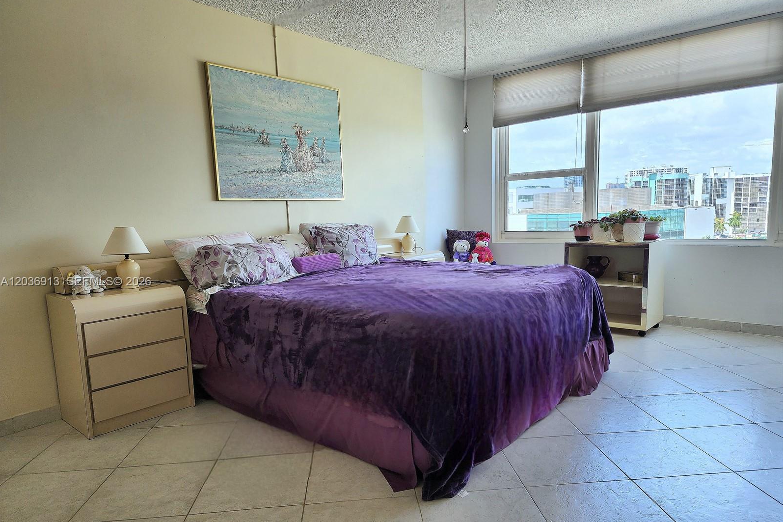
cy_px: 282
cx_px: 391
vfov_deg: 53.1
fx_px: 522
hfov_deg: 73.7
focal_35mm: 24
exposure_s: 1/182
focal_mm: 6.4
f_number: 1.8
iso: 80
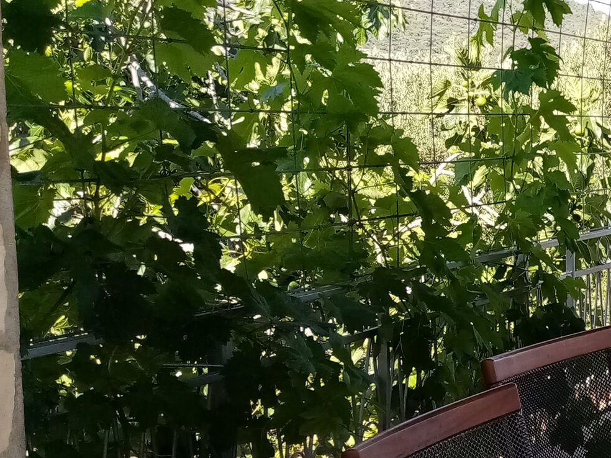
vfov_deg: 19.7
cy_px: 357
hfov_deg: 23.0
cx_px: 825
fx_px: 1306
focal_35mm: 74
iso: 106
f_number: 1.8
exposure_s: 1/327
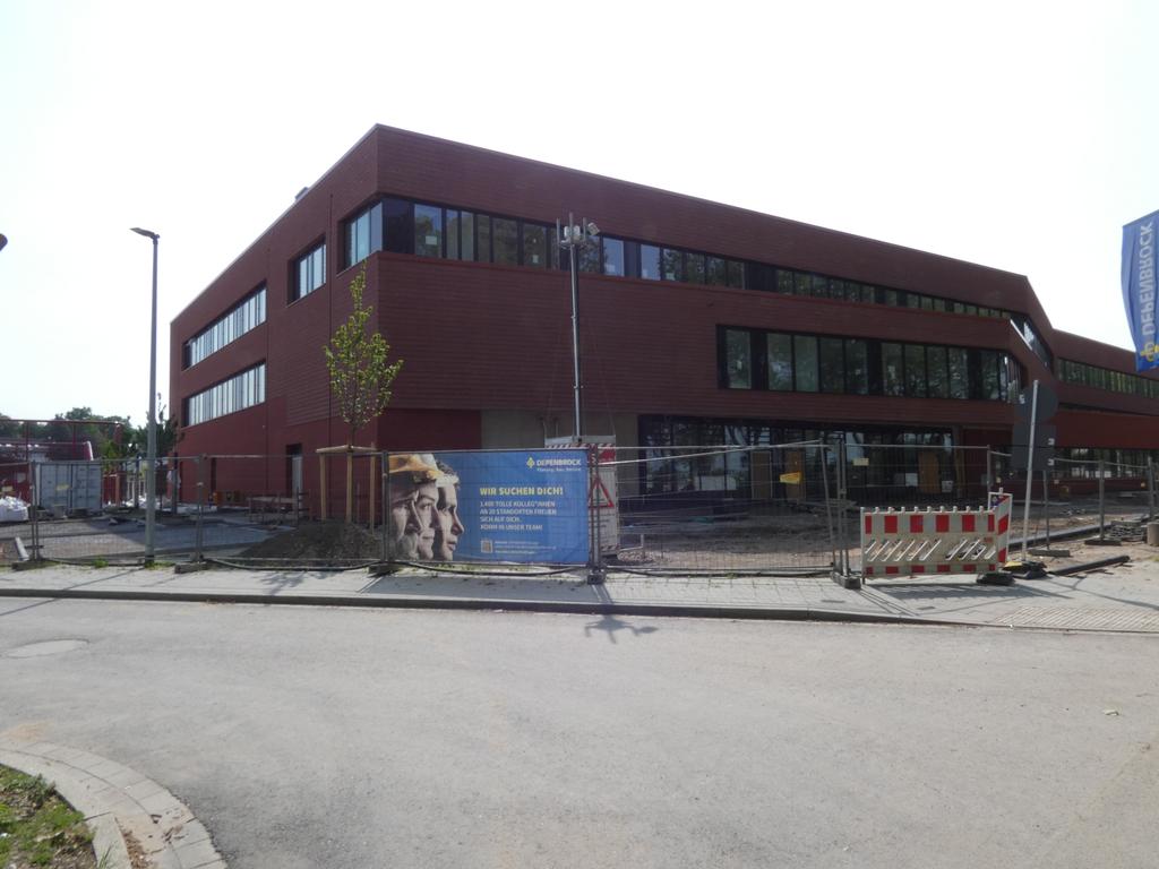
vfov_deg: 66.0
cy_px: 434
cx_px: 580
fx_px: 670
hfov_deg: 81.7
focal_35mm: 20
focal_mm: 3.6
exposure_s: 1/160
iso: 80
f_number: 8
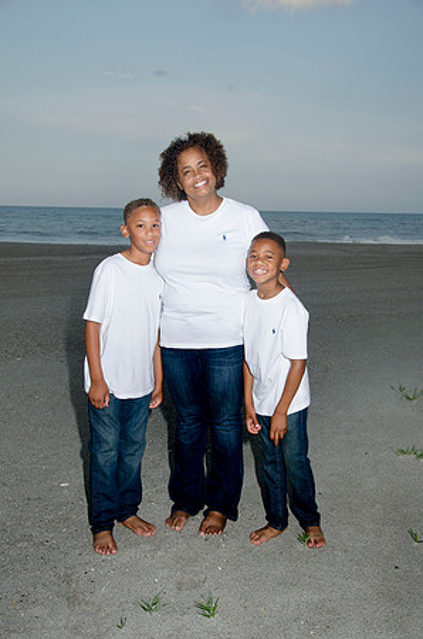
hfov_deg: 34.1
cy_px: 320
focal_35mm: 39
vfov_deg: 49.6
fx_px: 691
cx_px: 212
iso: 100
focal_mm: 26
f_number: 5.6
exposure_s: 1/250
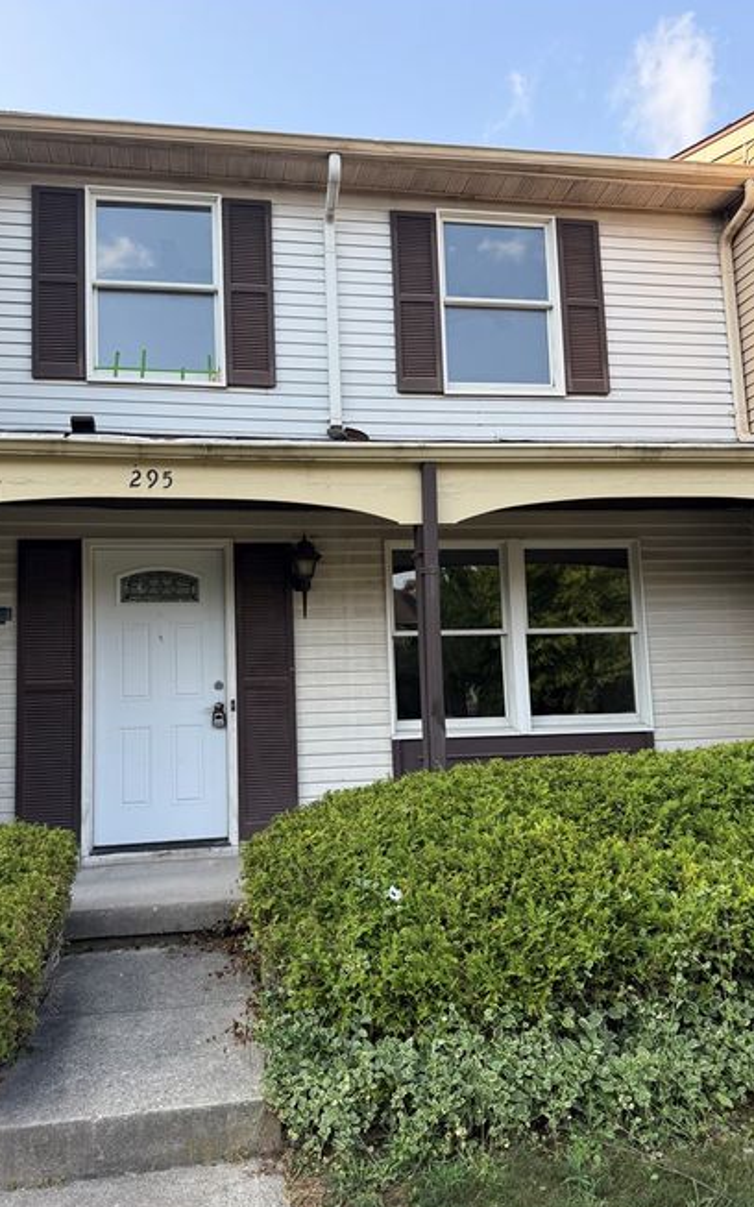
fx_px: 855
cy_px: 602
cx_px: 331
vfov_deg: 70.4
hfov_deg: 47.5
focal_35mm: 26
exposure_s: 1/1156
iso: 100
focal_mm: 6.76
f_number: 1.78
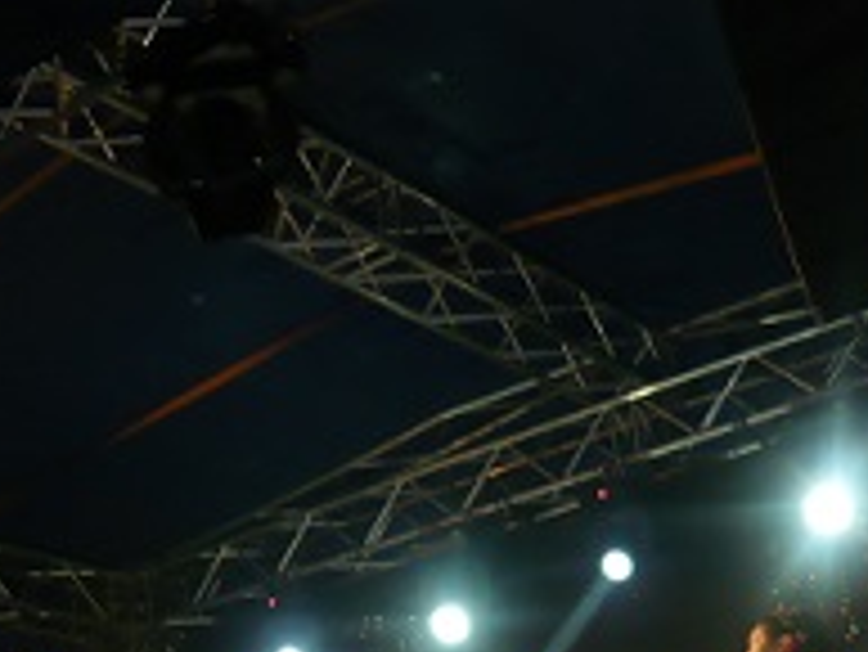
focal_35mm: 70
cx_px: 418
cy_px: 688
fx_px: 1756
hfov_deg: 27.8
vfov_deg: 20.2
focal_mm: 5.5
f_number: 2.8
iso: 200
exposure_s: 1/30
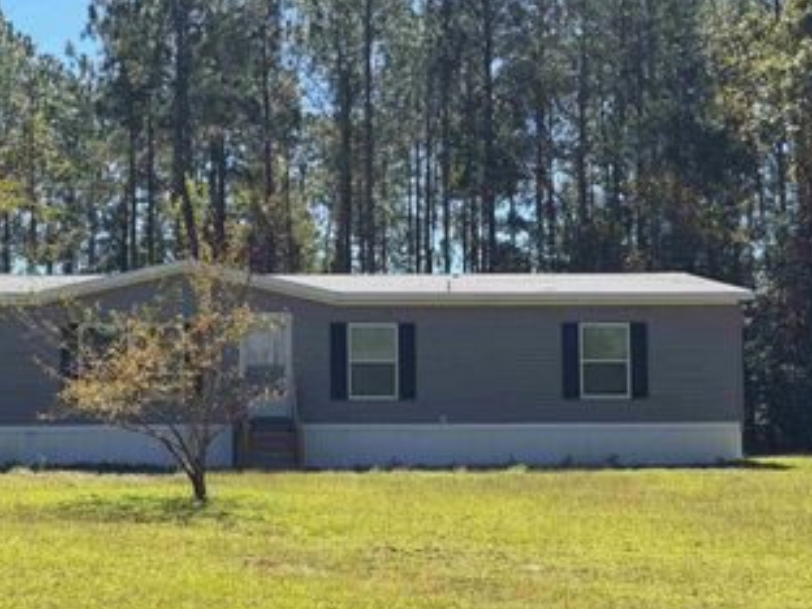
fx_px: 1806
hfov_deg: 25.2
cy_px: 337
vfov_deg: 19.1
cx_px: 250
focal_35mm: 77
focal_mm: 6.76
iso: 80
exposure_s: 1/2577
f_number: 1.78
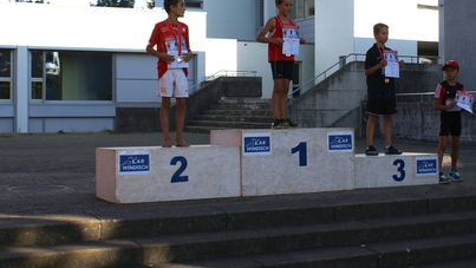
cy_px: 67
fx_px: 745
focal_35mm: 59
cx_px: 300
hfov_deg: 35.2
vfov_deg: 20.2
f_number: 6.3
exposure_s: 1/250
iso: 100
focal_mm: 28
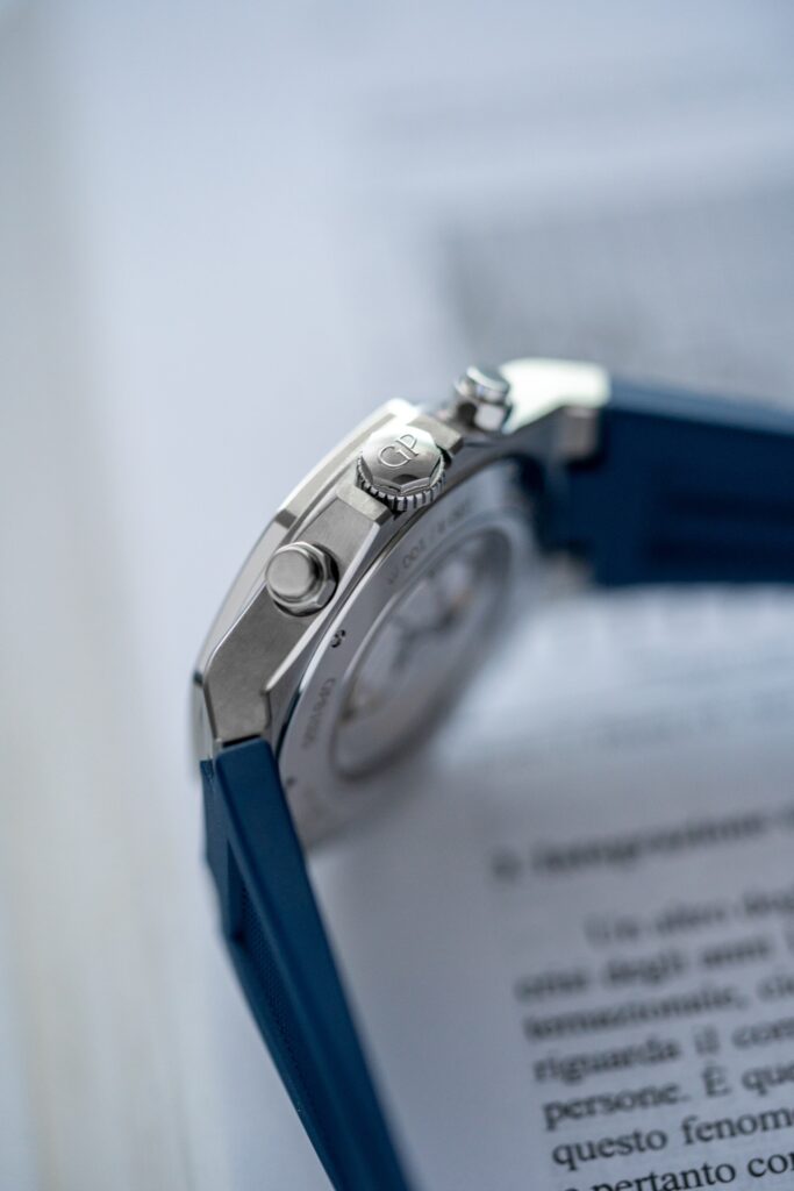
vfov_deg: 22.6
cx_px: 397
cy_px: 596
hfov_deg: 15.2
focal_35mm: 90
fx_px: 2976
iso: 1600
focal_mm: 90
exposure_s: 1/160
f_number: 3.2
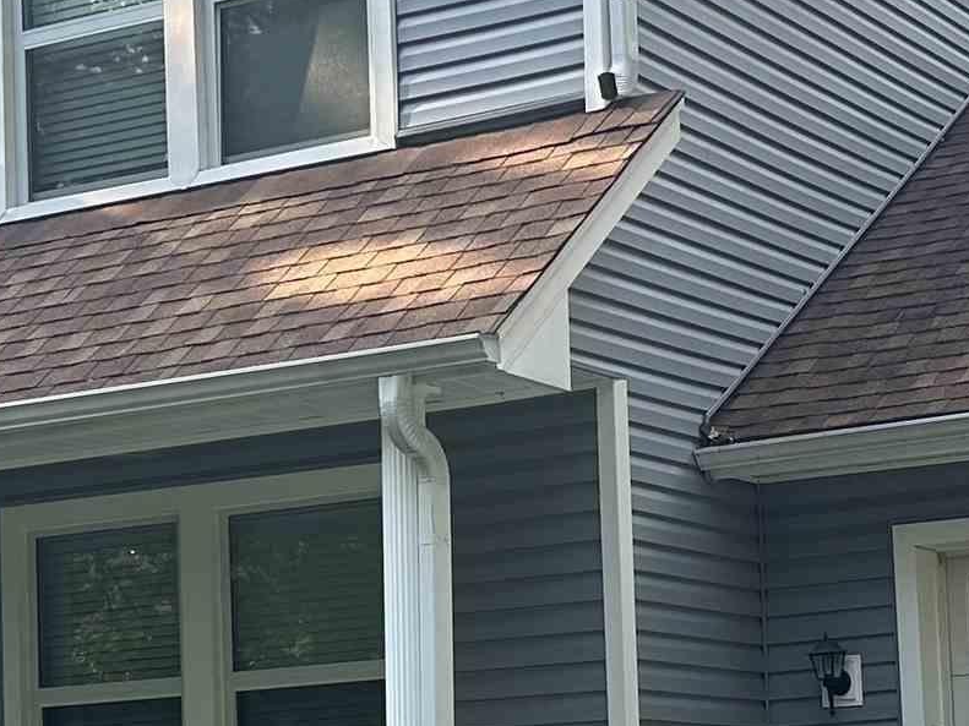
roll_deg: +2.1
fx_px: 2827
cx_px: 593
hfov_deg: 19.4
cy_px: 671
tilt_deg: +4.9
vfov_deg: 14.5
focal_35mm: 101
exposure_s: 1/361
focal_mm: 5.7
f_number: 1.5
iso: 50
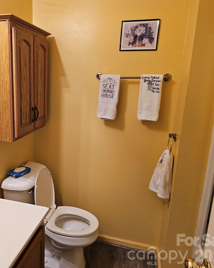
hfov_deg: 46.7
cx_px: 54
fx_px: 238
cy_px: 134
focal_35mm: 30
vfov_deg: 58.8
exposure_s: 1/120
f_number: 1.7
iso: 500
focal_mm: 6.3
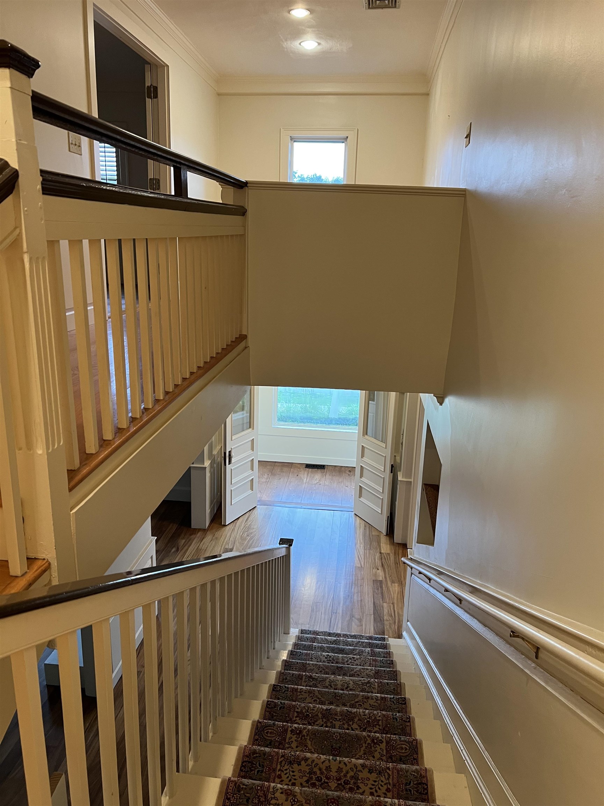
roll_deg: -1.4
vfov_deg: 67.3
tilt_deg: -15.6
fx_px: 605
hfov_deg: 53.1
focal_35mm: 26
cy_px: 403
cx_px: 302
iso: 160
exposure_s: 1/60
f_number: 1.5
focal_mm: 5.7
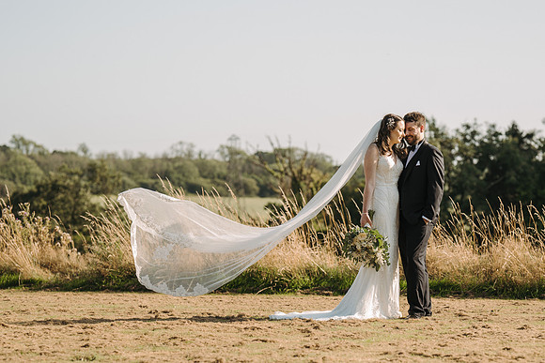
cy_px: 226
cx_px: 331
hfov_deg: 19.2
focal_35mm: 106
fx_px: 1605
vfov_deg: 12.9
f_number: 2.8
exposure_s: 1/2000
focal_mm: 85
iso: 200
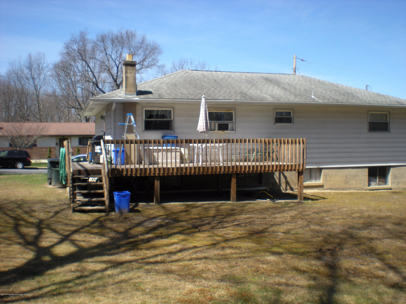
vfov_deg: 37.7
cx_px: 203
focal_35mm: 38
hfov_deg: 49.0
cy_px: 152
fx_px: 446
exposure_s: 1/285
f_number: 4.6
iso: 64
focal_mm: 6.3
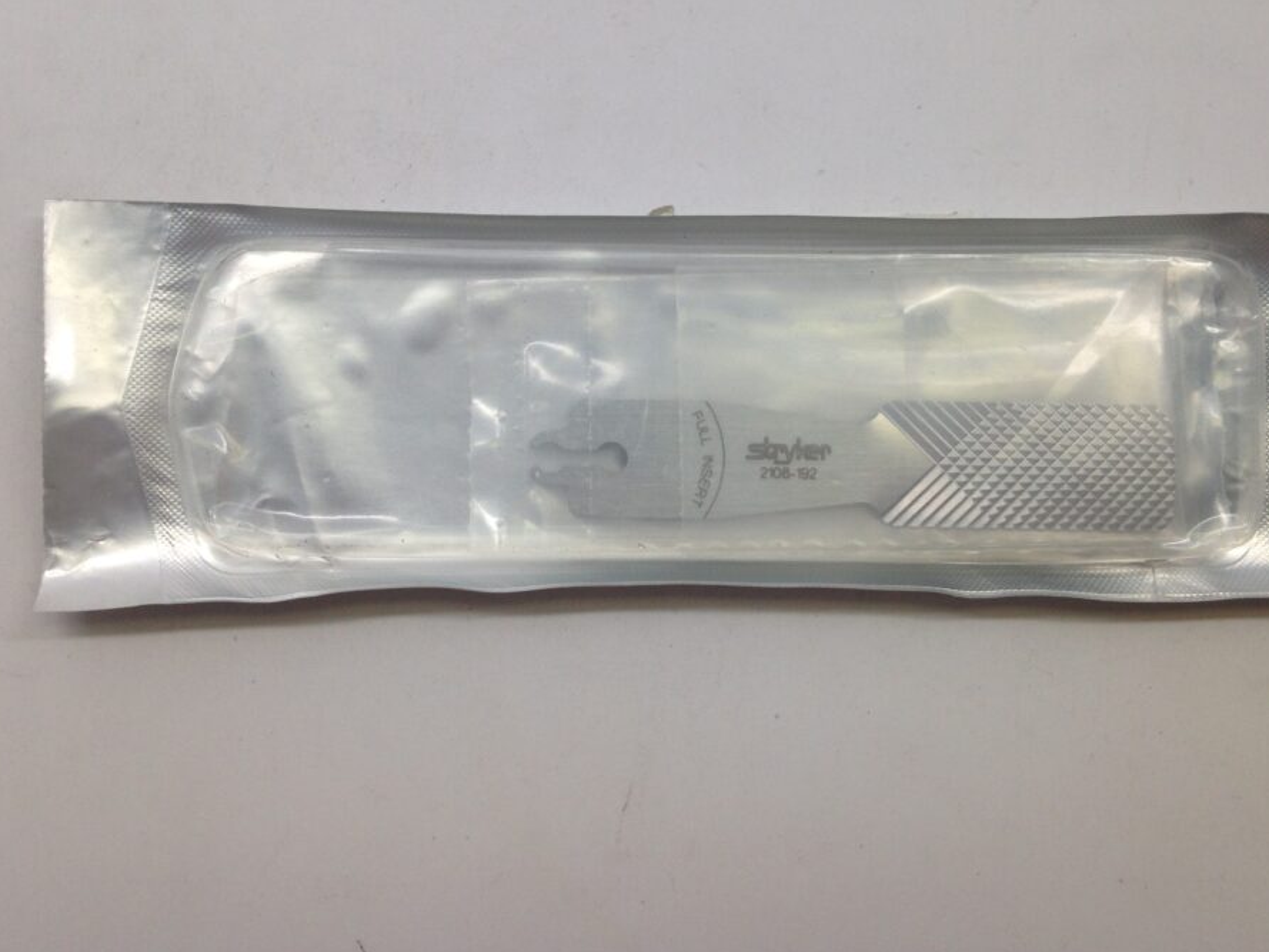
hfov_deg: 49.0
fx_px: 1393
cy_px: 410
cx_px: 649
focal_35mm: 38
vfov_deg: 37.7
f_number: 2.4
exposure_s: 1/60
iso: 50
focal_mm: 4.12
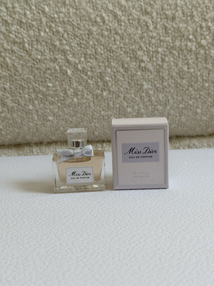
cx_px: 107
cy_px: 143
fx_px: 396
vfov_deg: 39.7
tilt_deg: -14.3
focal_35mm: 48
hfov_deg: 30.3
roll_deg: +3.0
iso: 50
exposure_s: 1/127
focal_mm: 6.76
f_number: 1.78
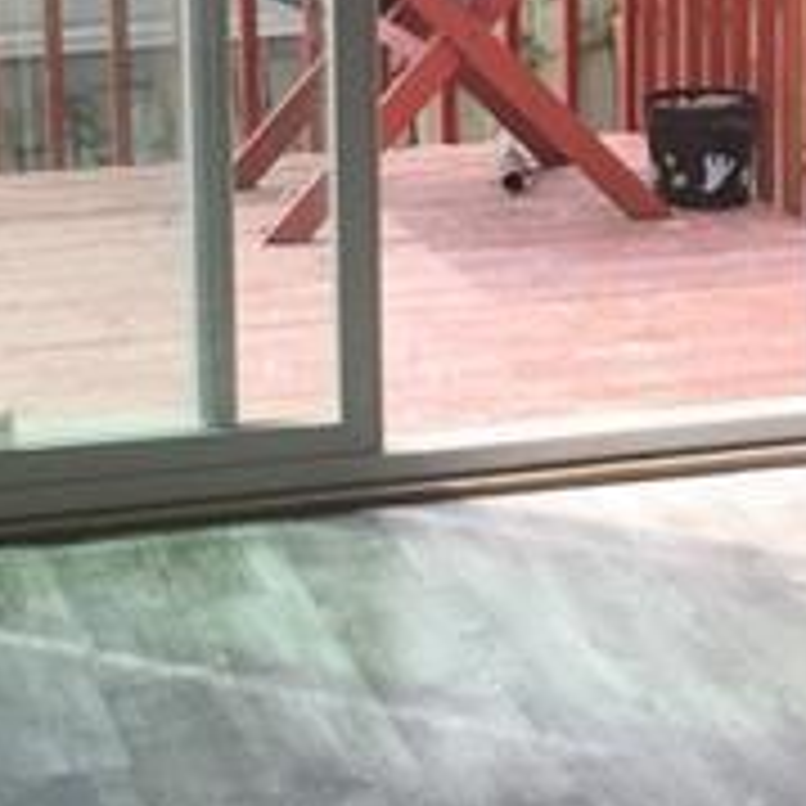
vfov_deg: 15.8
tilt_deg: -11.1
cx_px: 567
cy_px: 252
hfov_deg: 15.8
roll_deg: -0.5
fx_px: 2898
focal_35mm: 110
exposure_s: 1/514
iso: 32
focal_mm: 4.15
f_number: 2.2
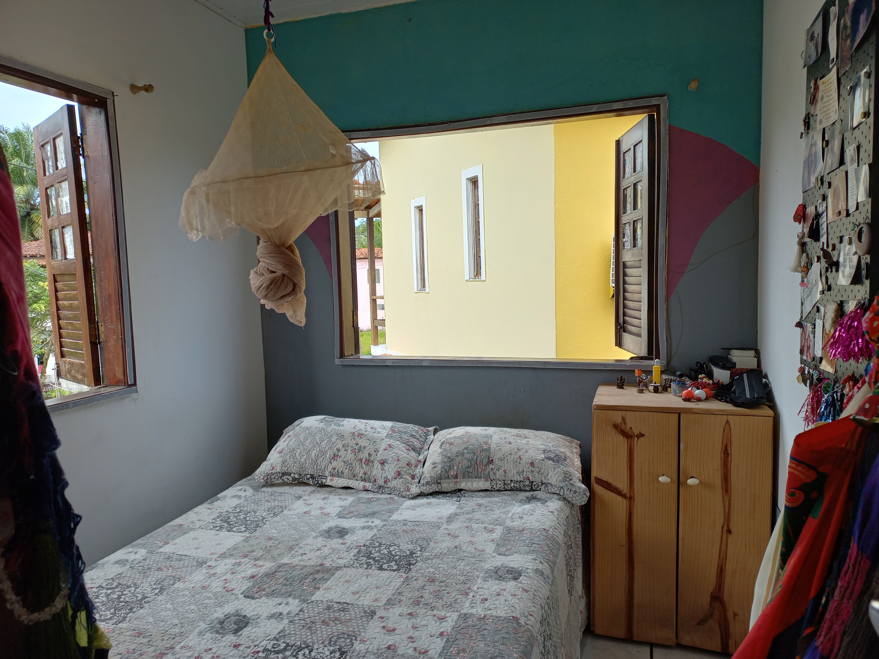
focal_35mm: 25
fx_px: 635
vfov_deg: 54.9
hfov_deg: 69.4
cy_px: 330
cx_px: 440
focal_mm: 4.6
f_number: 1.8
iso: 25
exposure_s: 1/168
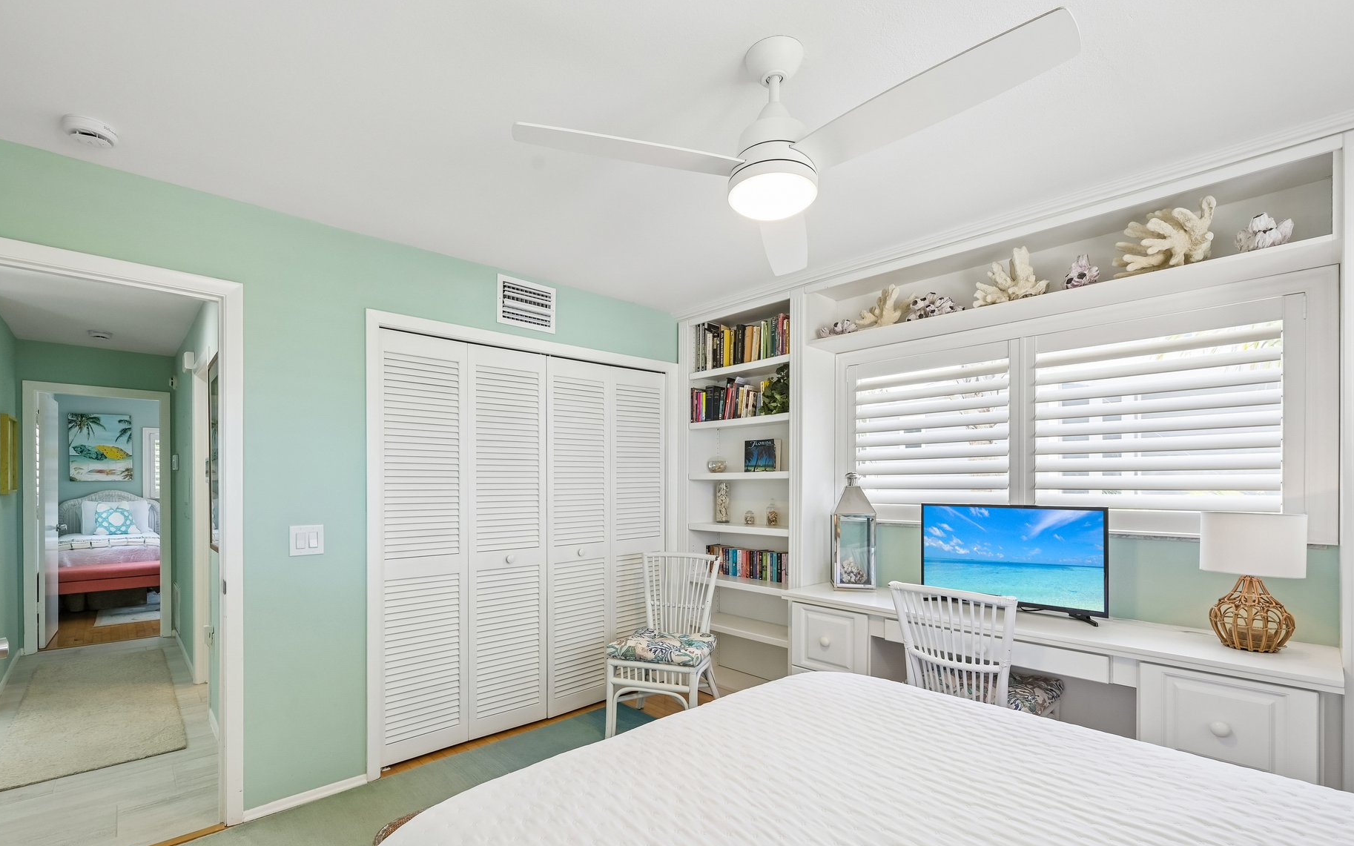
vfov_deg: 70.9
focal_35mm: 16
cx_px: 644
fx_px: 590
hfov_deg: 97.7
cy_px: 480
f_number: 8
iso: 400
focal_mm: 14
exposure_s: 1/50
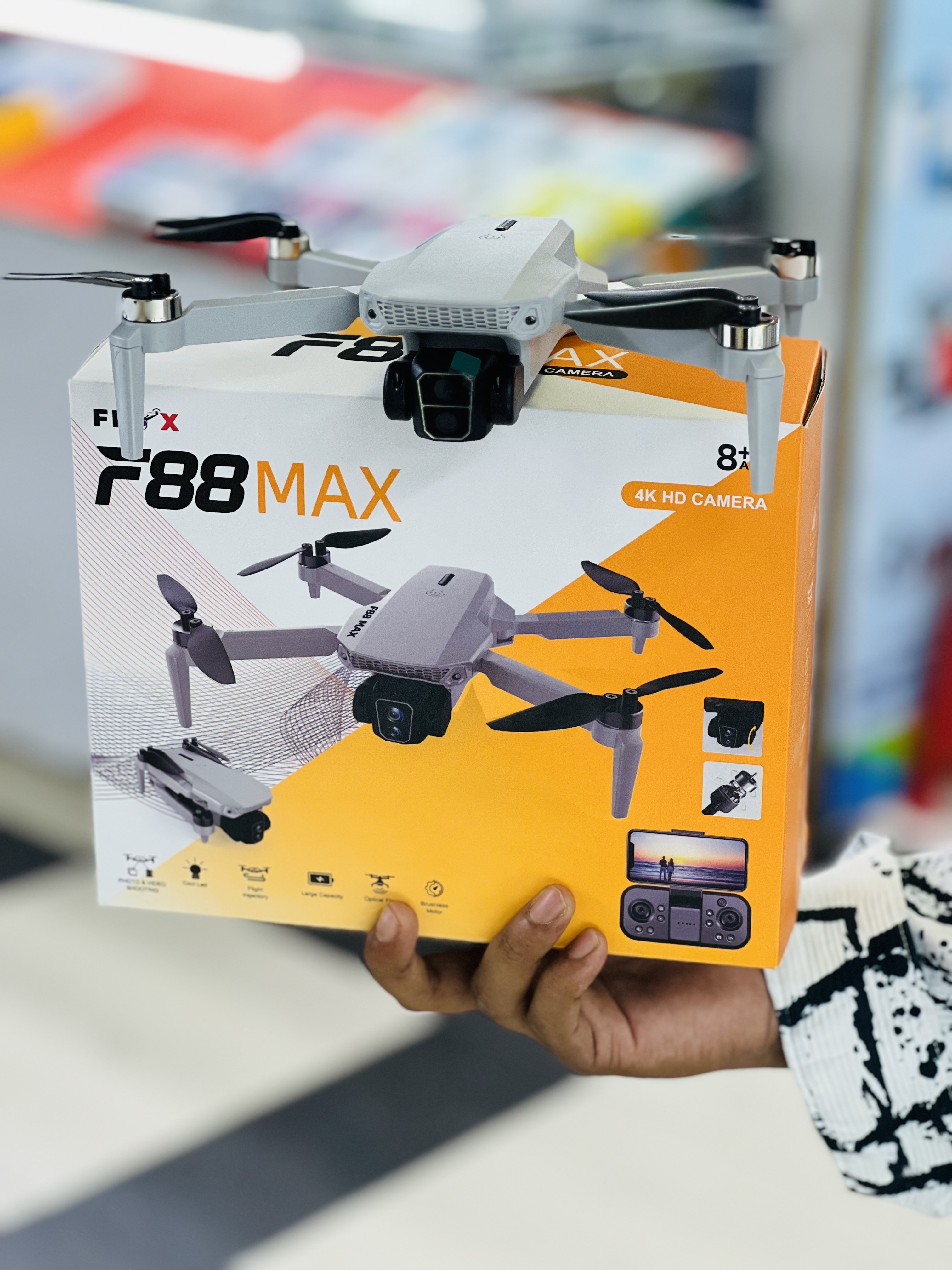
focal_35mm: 77
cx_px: 476
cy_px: 635
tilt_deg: -18.8
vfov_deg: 25.3
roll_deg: -2.3
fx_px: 2824
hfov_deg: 19.1
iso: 160
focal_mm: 9
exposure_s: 1/100
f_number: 2.8
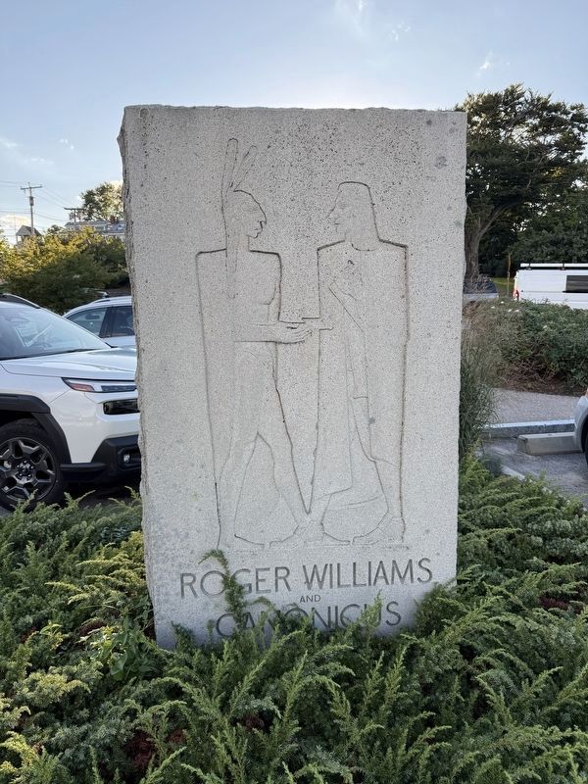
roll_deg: +0.7
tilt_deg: -6.6
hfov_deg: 56.8
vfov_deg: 71.6
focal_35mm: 24
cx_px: 294
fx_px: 544
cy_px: 392
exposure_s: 1/757
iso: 80
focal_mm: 6.76
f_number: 1.78
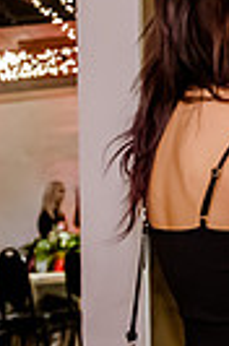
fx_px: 1007
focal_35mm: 105
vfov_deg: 19.5
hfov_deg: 11.8
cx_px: 435
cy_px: 131
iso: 5000
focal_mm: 24
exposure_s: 1/125
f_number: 2.8
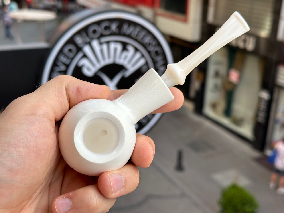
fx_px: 394
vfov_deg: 30.3
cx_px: 142
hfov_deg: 39.7
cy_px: 106
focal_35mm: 48
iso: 64
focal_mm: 6.86
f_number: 1.78
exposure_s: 1/690
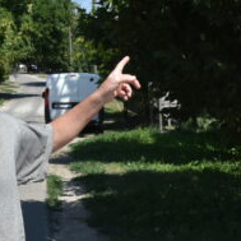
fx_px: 819
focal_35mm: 104
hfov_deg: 16.7
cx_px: 120
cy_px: 185
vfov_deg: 16.6
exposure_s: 1/500
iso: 500
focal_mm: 20
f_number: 11
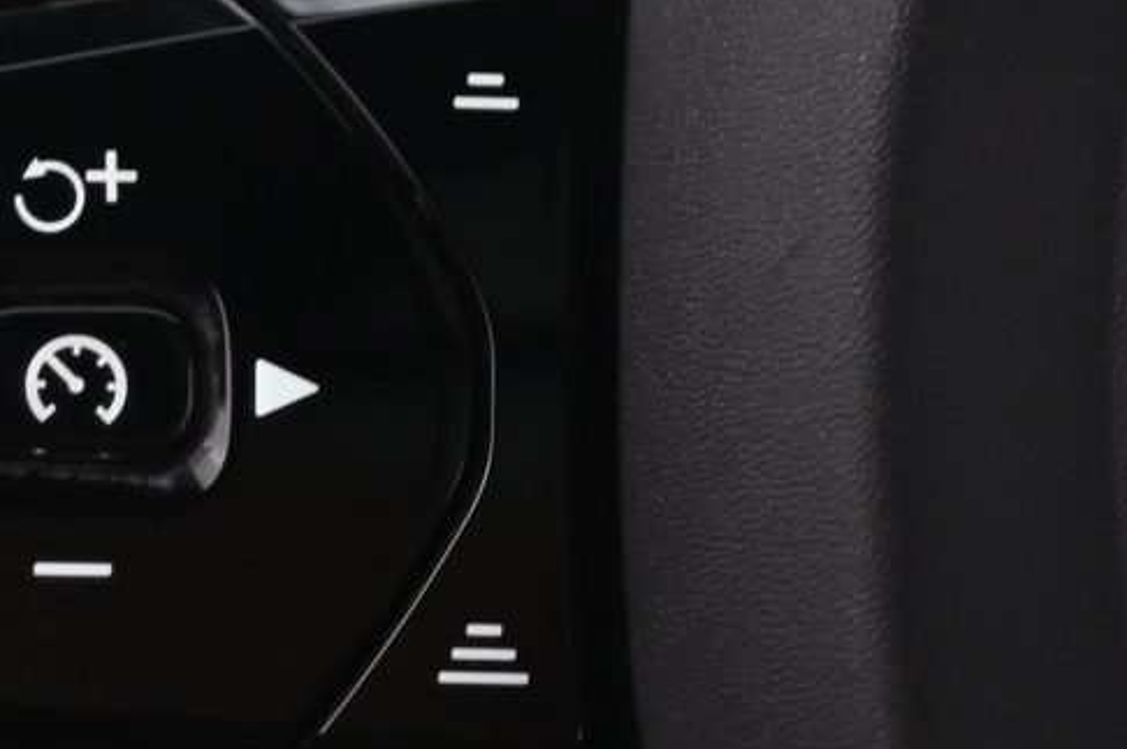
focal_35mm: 401
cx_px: 213
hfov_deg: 5.1
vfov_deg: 3.4
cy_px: 452
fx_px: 12541
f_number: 4
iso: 2000
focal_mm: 120
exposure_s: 1/15
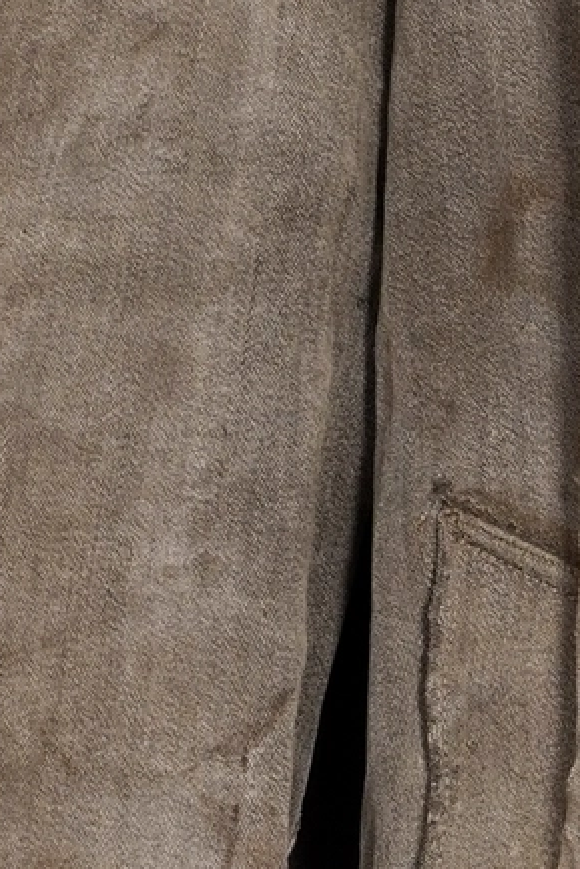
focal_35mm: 319
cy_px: 989
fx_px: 7702
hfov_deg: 4.3
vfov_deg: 6.4
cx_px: 1146
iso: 320
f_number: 7.1
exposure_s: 1/25
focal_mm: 32
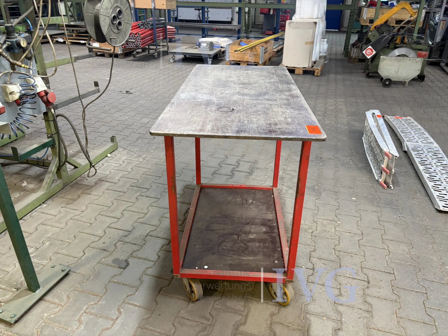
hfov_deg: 67.3
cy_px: 168
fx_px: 336
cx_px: 224
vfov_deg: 53.1
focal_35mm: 26
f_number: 1.6
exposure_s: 1/50
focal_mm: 5.96
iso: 160
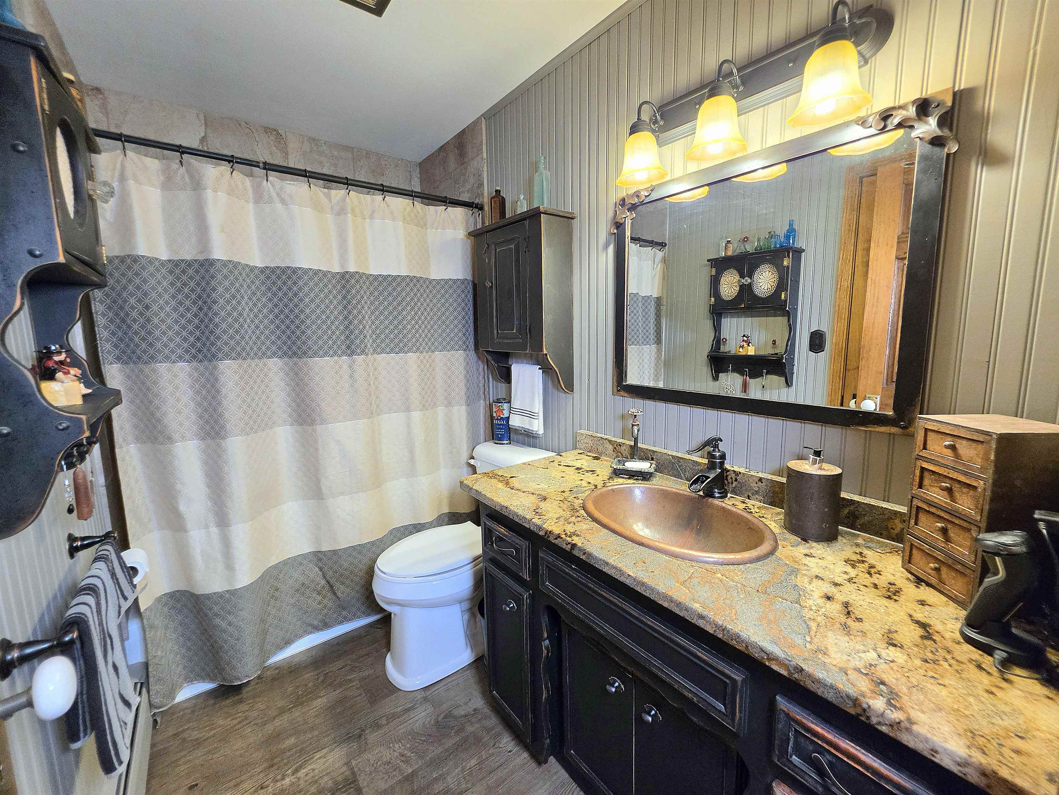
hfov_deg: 106.2
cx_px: 530
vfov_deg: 89.9
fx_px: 398
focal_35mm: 13
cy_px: 398
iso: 250
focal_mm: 2.2
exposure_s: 1/120
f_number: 1.9
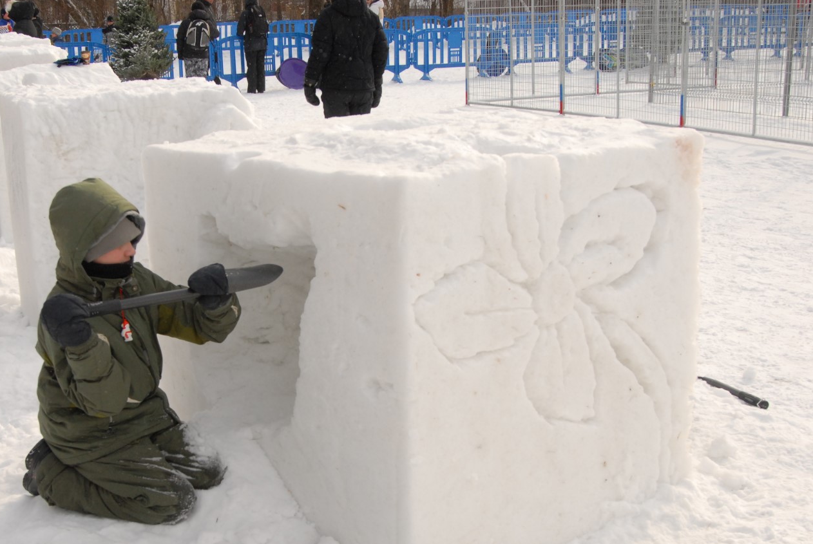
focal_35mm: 46
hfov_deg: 42.4
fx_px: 1040
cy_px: 343
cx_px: 309
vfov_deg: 29.2
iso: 400
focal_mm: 24
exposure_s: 1/800
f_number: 8
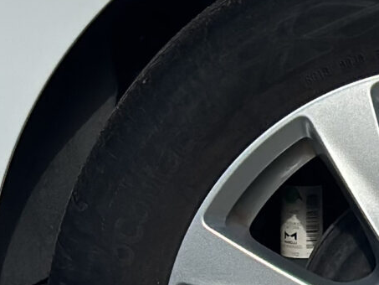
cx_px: 380
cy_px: 263
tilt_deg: -12.4
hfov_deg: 7.3
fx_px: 2968
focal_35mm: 271
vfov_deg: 5.5
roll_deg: -0.6
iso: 100
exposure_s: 1/4566
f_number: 1.78
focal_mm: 6.86
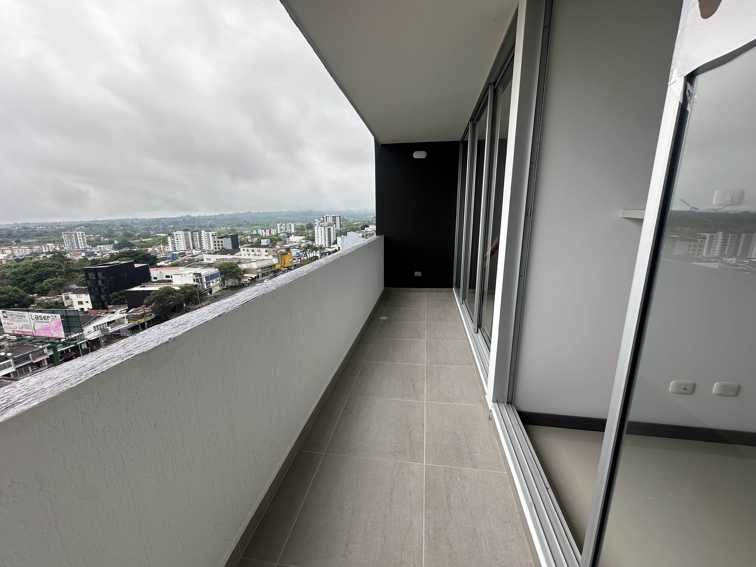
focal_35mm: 14
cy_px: 284
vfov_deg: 85.7
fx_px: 306
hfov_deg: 102.1
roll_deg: +0.5
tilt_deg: -11.9
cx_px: 378
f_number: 2.2
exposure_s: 1/369
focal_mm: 2.22
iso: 40
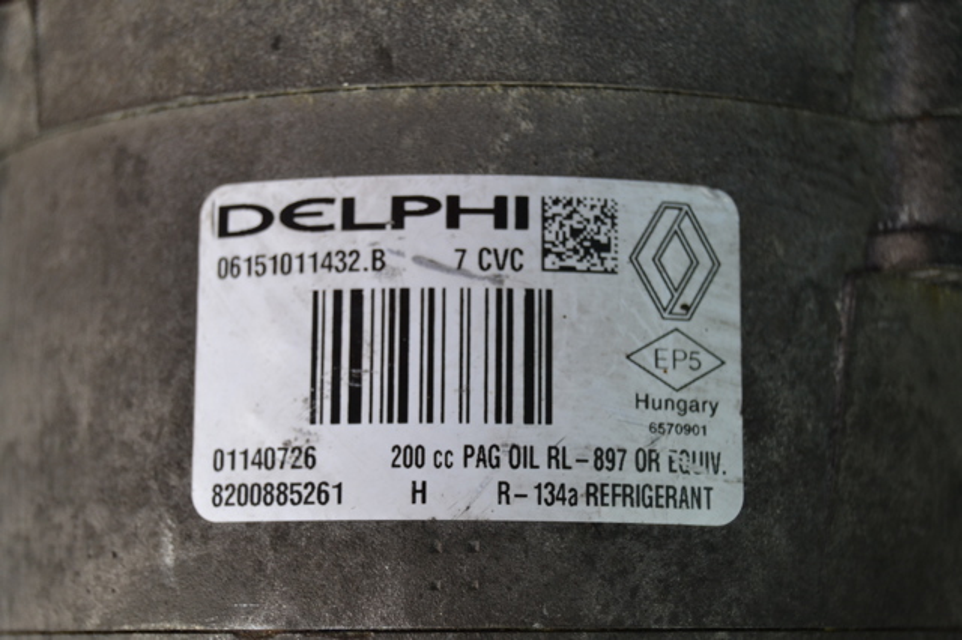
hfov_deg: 24.6
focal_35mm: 82
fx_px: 2203
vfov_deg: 16.5
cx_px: 481
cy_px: 320
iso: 800
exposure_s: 1/60
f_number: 5.6
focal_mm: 55
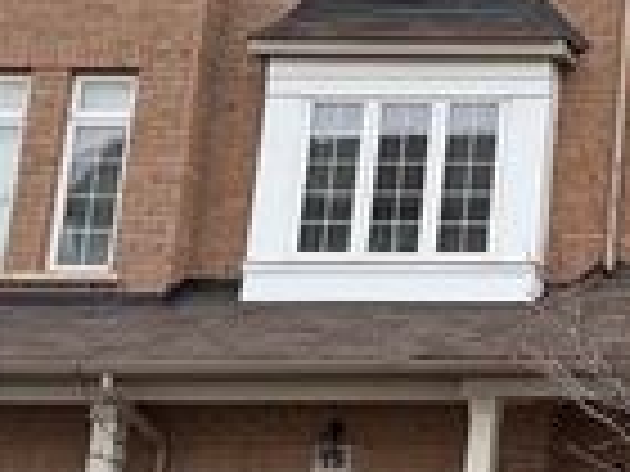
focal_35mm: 93
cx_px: 1102
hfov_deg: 17.5
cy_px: 160
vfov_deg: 15.9
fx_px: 1693
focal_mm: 5.96
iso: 50
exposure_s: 1/1175
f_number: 1.6
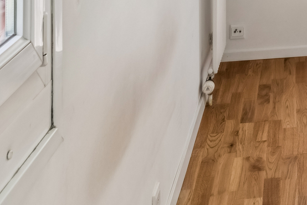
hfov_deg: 22.3
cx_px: 438
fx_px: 662
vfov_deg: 15.2
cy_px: -164
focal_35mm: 78
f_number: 8
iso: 100
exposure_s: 1/6
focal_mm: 16.8
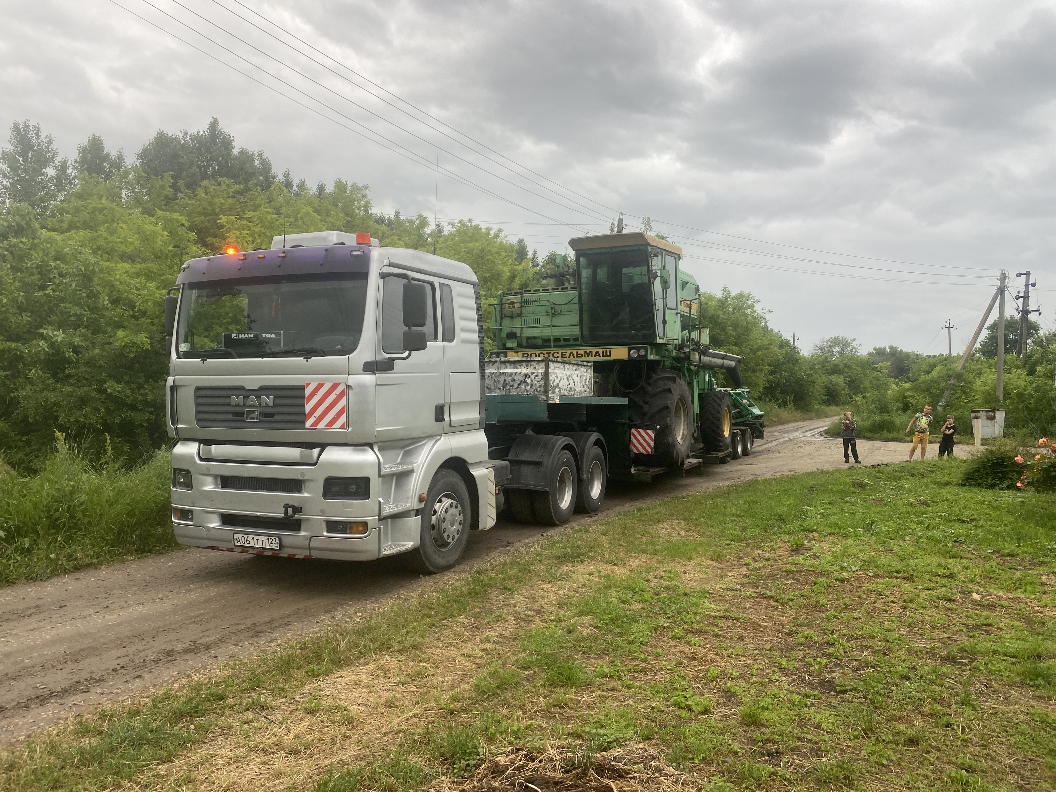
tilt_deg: +0.2
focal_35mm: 26
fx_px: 793
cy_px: 396
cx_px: 528
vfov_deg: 53.1
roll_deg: +0.0
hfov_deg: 67.3
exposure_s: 1/131
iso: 32
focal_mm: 4.25
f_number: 1.8
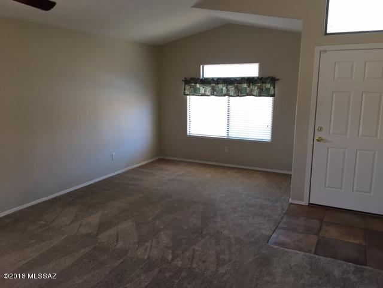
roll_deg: +0.3
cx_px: 192
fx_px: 321
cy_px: 144
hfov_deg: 61.7
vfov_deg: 48.2
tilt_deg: -11.4
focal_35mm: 29
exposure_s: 1/30
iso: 32
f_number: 2.2
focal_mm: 4.15
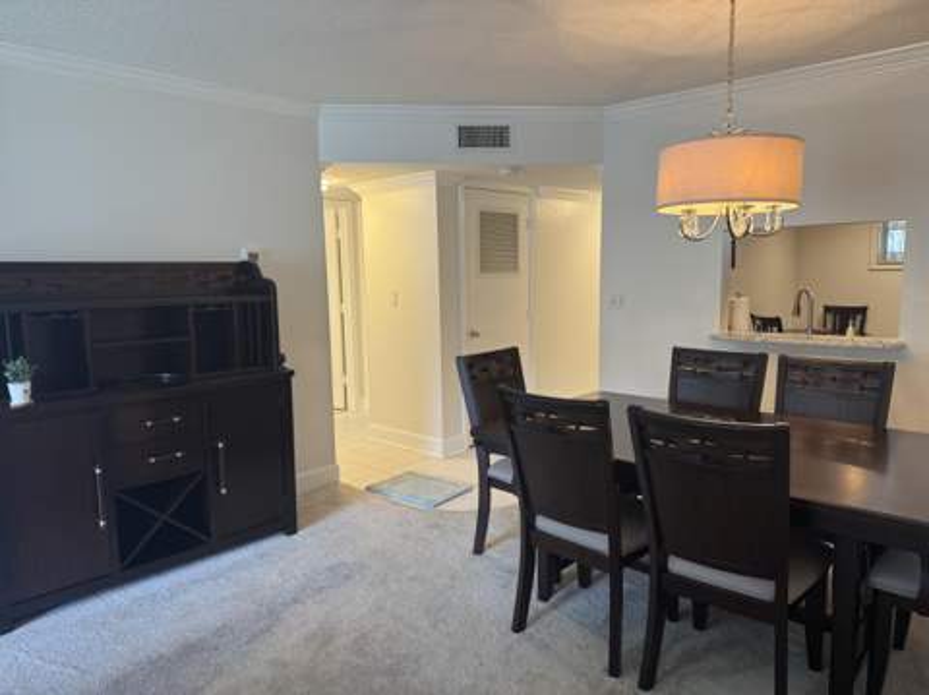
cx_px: 464
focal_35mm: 24
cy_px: 348
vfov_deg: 56.7
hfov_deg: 71.7
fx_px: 643
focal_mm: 6.76
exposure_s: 1/60
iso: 125
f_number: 1.78
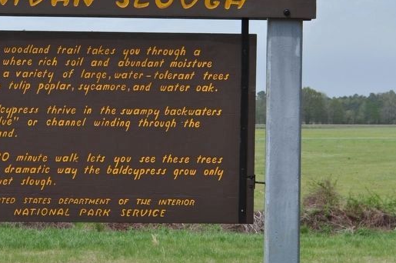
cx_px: 124
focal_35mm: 107
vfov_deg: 12.8
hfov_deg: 19.1
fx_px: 1176
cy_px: 138
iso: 200
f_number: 9
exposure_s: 1/320
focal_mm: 46
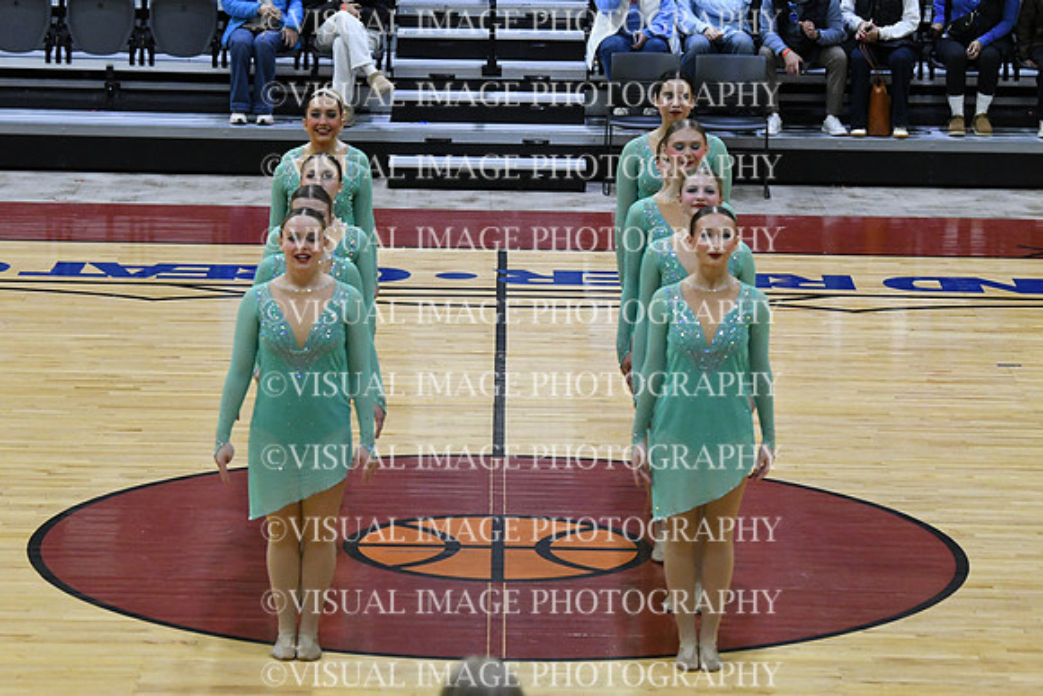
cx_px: 522
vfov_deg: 9.0
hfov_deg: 13.4
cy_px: 348
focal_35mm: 153
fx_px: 4434
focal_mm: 102
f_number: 4
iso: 5000
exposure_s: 1/500
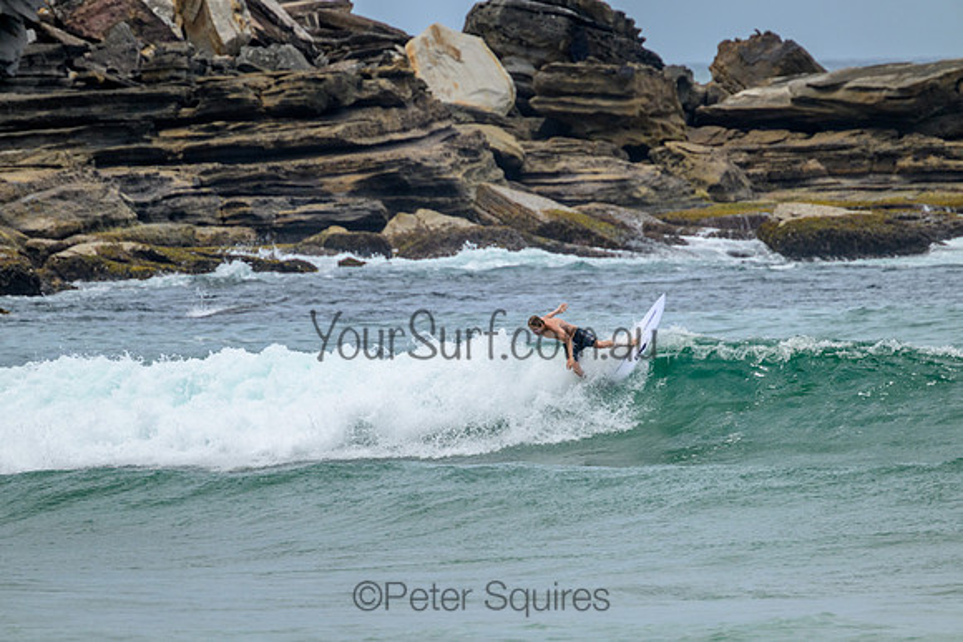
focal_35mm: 800
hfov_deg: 2.6
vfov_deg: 1.7
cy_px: 321
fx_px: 21404
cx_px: 482
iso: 900
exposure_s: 1/2000
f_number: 11
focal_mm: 800
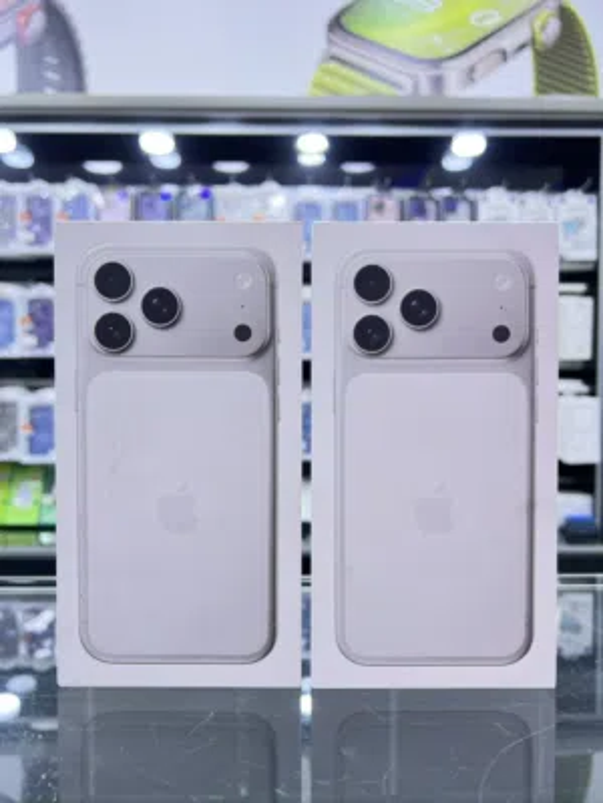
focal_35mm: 26
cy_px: 402
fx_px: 604
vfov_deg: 67.3
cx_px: 302
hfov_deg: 53.1
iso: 100
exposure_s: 1/100
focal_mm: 5.7
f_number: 1.5
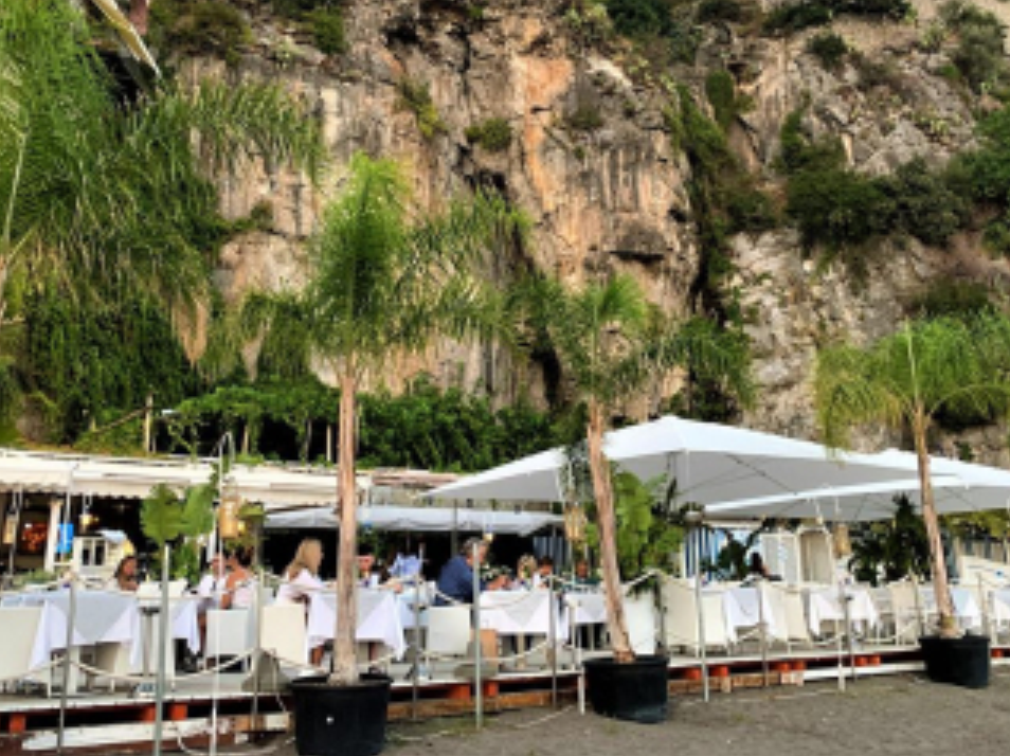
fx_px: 1050
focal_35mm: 36
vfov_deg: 39.0
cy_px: 235
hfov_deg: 51.3
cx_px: 464
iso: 100
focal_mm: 4.25
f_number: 1.8
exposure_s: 1/60
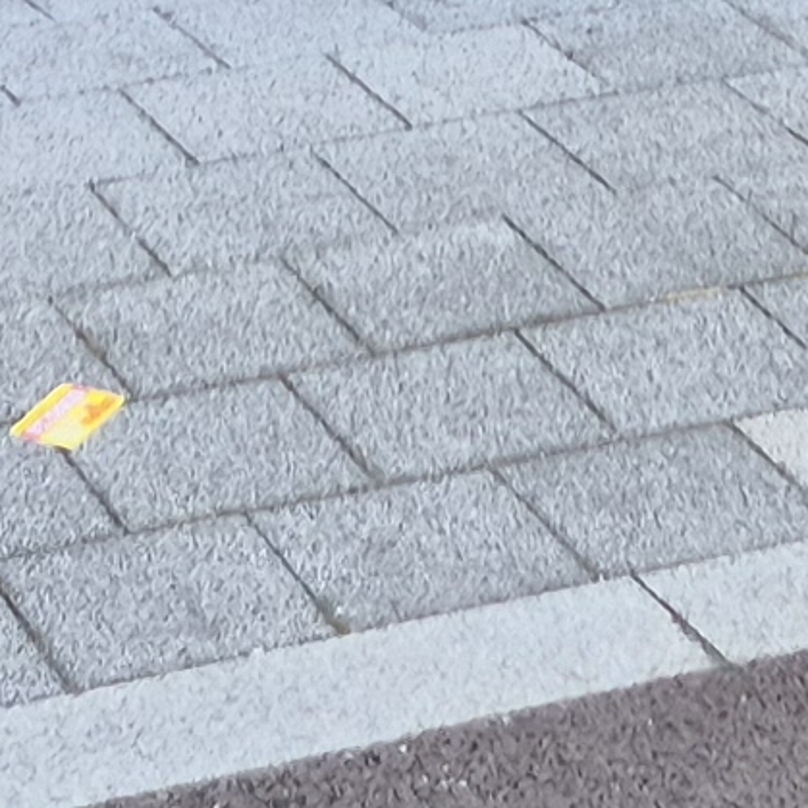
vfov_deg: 7.4
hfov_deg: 9.0
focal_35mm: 194
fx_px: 5123
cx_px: 575
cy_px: -2046
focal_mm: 5.4
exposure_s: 1/340
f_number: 1.8
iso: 25
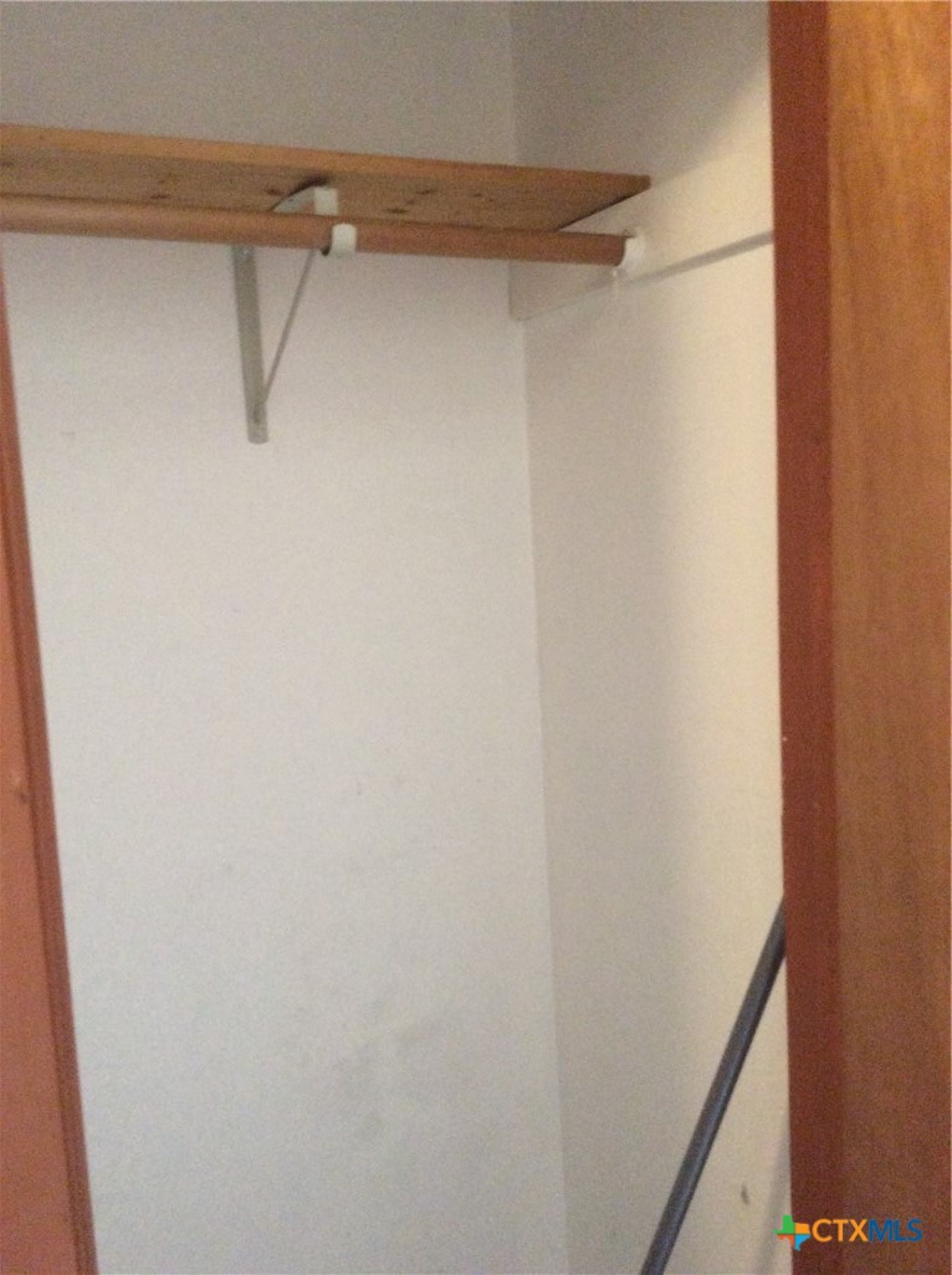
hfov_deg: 44.0
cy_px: 638
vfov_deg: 56.9
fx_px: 1177
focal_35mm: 32
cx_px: 476
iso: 320
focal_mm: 3.3
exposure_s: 1/15
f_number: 2.4
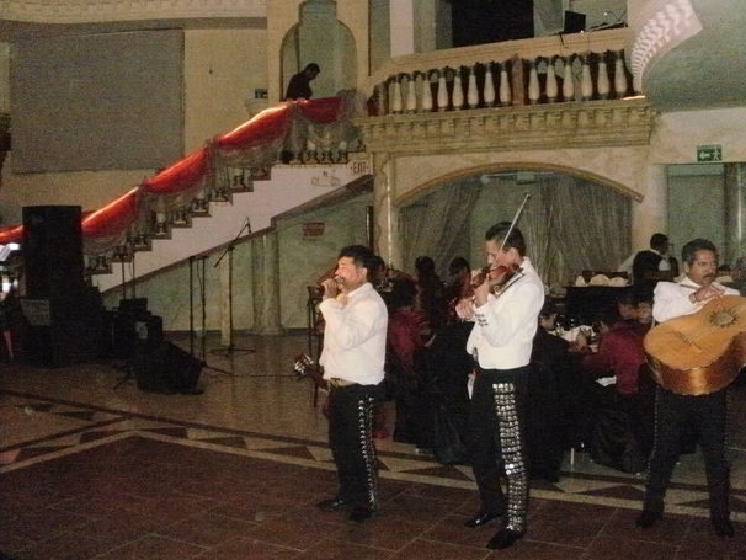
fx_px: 819
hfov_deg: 49.0
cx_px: 366
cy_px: 276
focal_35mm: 38
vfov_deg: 37.7
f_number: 3.5
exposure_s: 1/30
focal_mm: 6.3
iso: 800
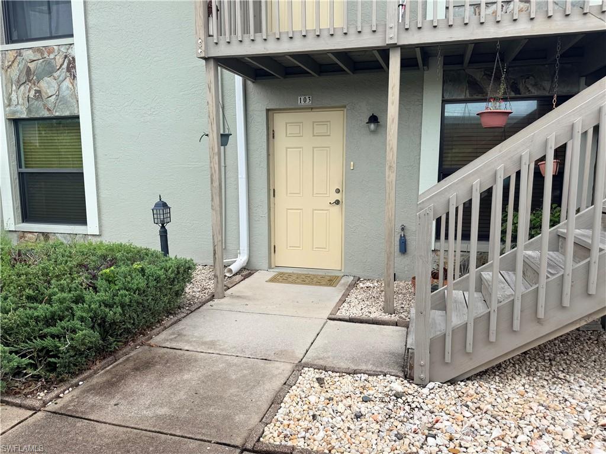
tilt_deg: -6.8
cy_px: 227
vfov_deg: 56.8
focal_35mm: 24
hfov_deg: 71.6
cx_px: 303
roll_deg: +0.9
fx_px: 420
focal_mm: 6.76
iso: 80
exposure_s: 1/943
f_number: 1.78
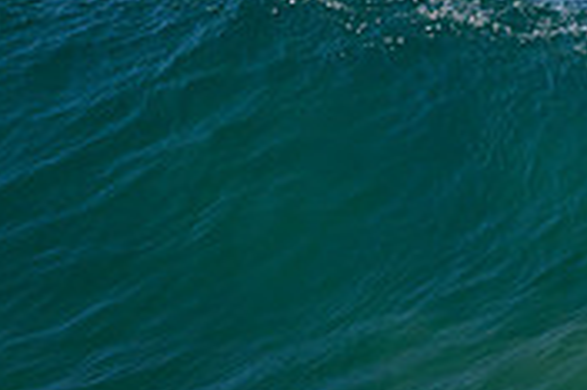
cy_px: 255
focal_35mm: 1421
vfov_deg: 1.0
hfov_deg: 1.5
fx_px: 23148
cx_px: 947
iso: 1250
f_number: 11
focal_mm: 430
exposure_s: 1/2000
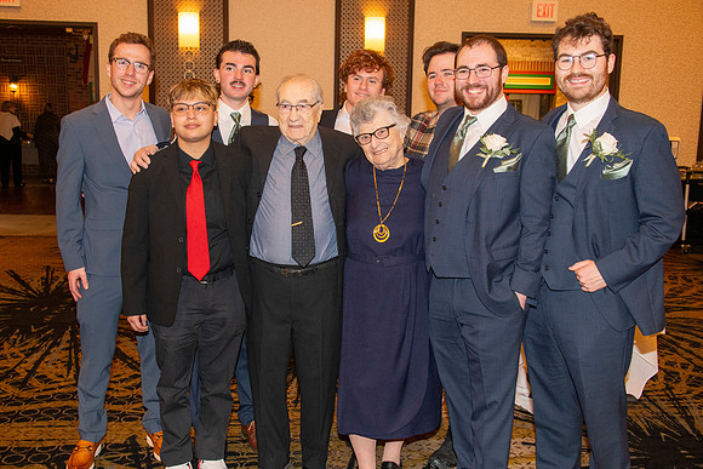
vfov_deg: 35.0
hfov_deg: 50.5
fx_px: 745
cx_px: 331
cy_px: 221
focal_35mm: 38
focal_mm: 36
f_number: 5.6
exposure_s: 1/60
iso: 2000
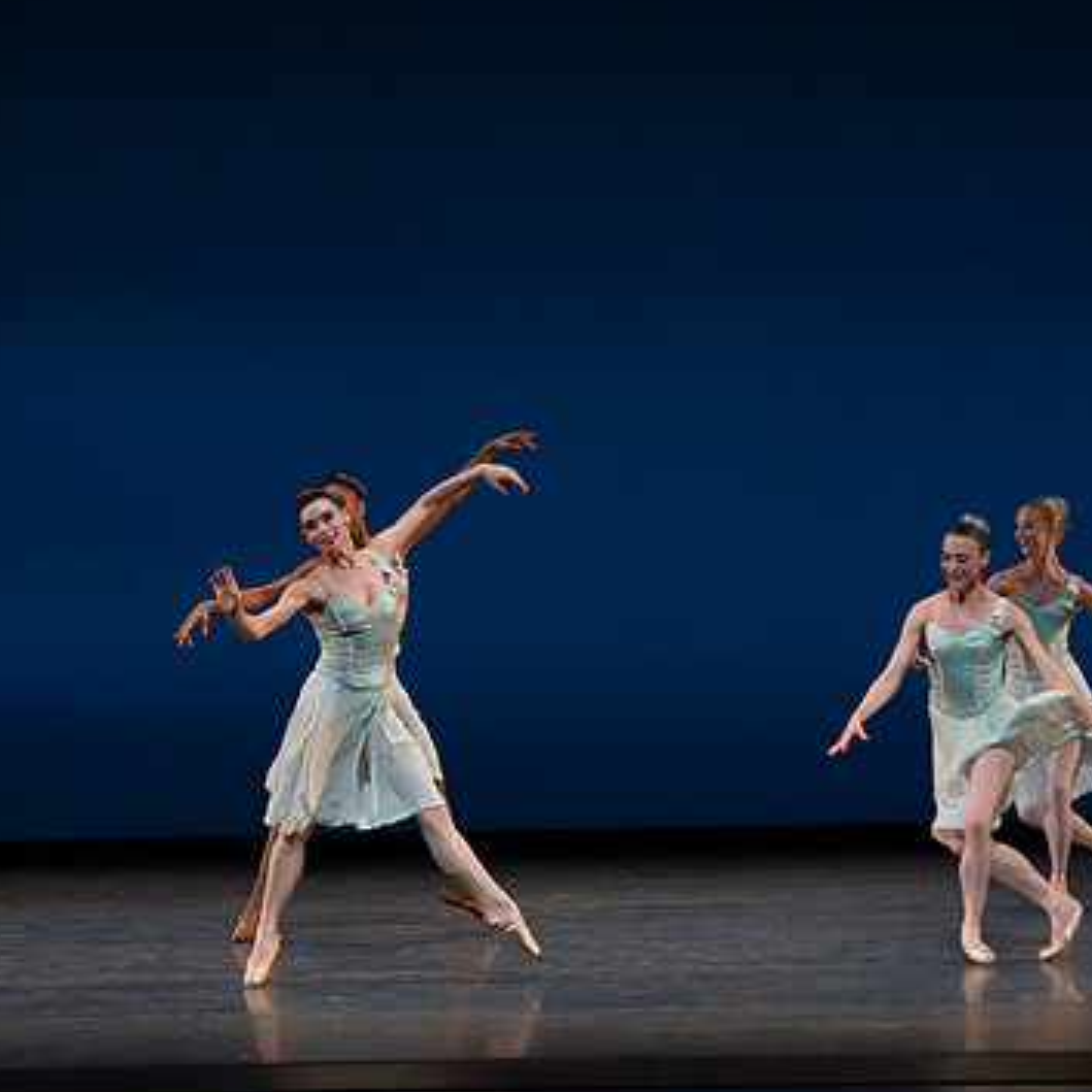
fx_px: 7281
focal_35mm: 204
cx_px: 476
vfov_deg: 8.6
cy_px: 549
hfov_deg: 8.6
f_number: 8
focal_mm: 146
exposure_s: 1/500
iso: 3200
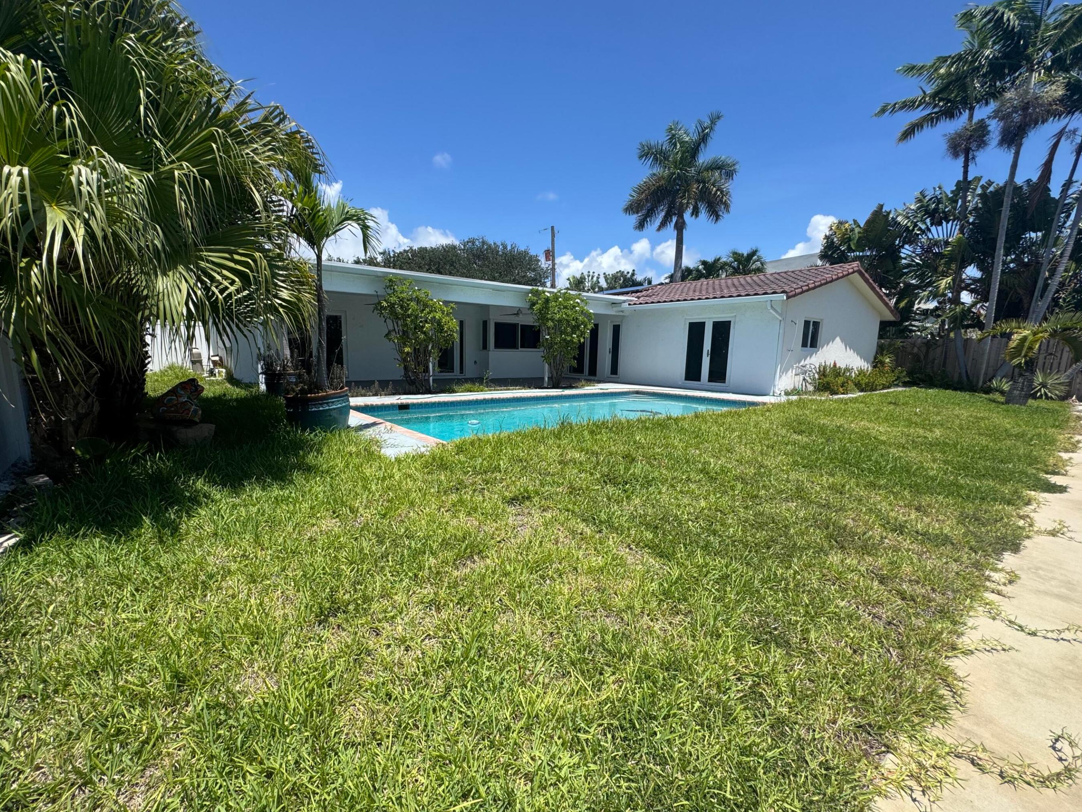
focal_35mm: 15
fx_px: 469
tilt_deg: -7.8
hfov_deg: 98.1
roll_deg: -0.8
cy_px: 428
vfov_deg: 81.7
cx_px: 514
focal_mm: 2.22
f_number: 2.2
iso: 50
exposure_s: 1/2083
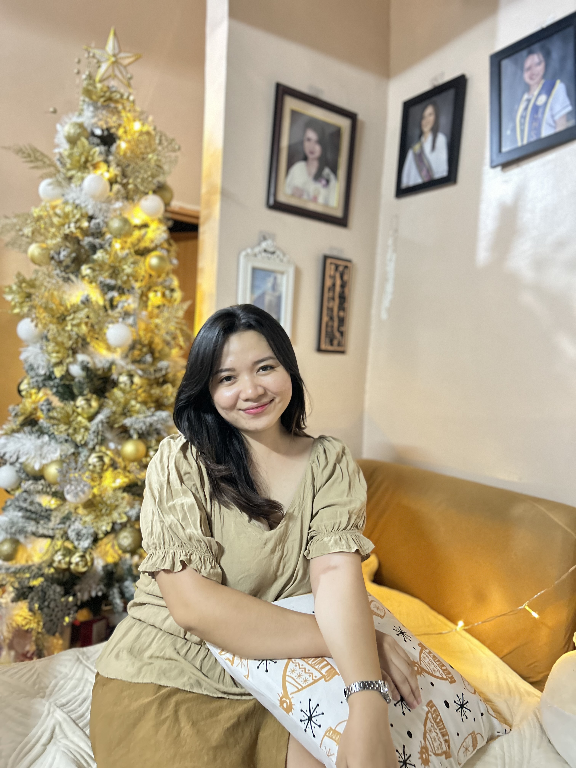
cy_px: 384
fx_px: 577
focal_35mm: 26
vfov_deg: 67.3
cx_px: 288
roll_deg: -3.2
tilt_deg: -1.2
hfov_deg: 53.1
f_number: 1.5
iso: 1000
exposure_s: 1/22
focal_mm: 5.7
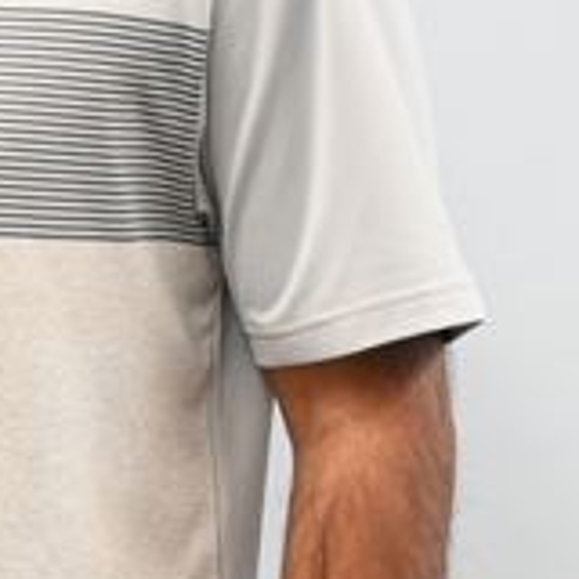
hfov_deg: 6.6
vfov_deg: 7.1
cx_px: -1010
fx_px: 4636
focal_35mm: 245
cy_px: 125
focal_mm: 45
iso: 3200
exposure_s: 1/60
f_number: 4
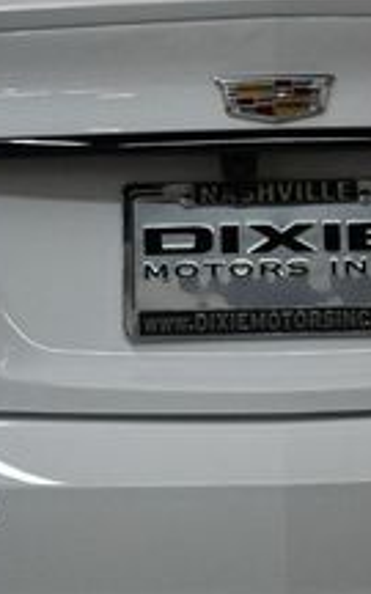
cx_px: 272
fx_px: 2346
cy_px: 349
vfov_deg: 14.4
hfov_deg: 9.0
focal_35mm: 145
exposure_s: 1/125
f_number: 4
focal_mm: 32
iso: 800
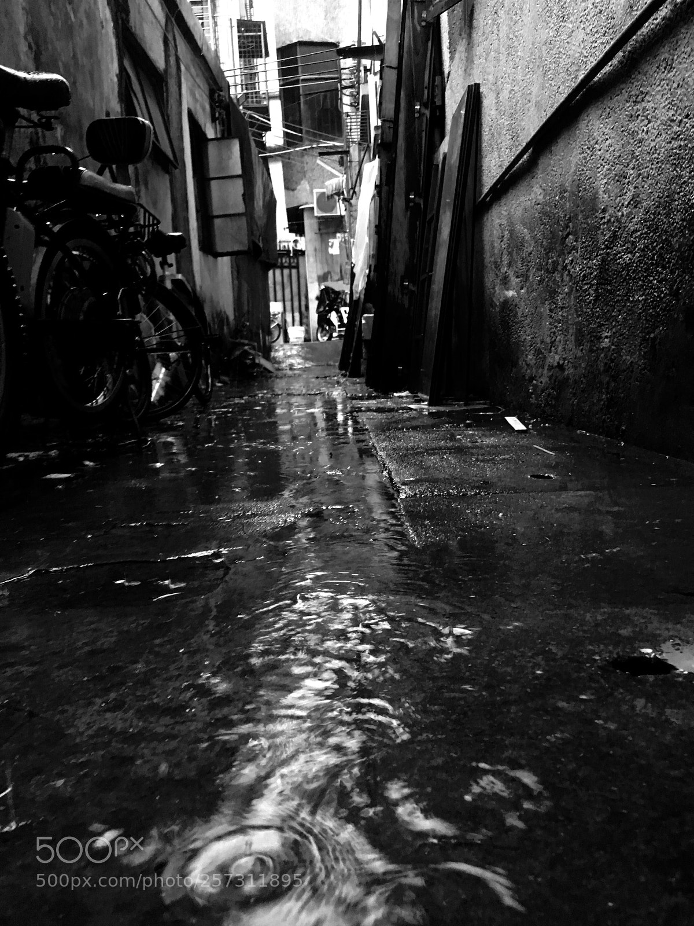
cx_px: 347
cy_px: 463
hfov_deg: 48.2
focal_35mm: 29
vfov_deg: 61.7
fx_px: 775
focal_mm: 4.15
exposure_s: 1/17
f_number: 2.2
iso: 200
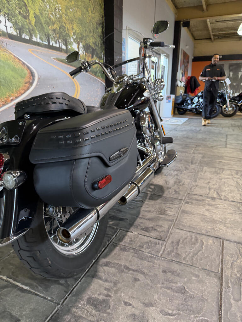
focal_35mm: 24
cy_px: 161
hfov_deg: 56.8
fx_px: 224
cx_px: 121
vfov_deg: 71.6
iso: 200
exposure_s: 1/60
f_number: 1.78
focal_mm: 6.76
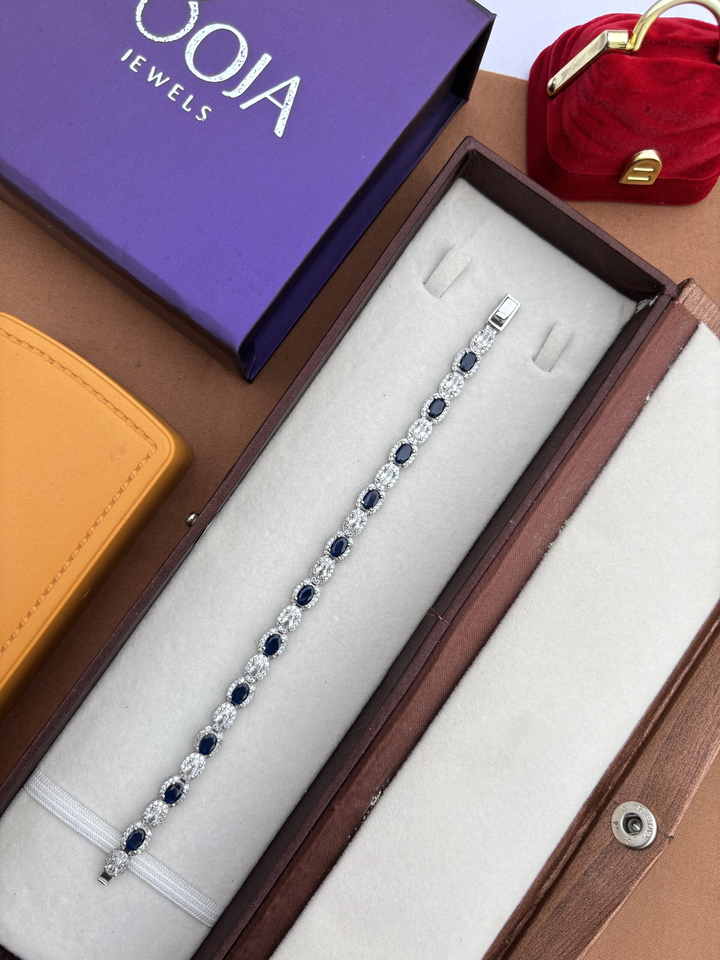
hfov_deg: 53.1
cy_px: 480
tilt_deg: -85.9
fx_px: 721
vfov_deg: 67.3
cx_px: 360
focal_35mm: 26
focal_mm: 5.96
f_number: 1.6
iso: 40
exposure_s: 1/207
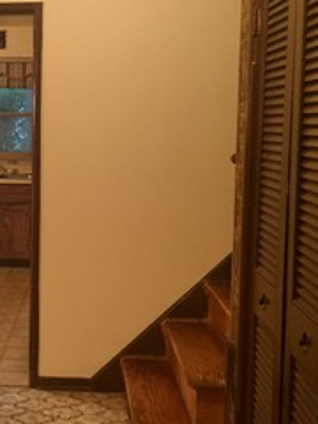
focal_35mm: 58
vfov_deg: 33.2
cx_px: 18
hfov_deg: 24.3
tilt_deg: -5.0
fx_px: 710
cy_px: 180
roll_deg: -1.1
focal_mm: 4.15
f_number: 2.2
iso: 320
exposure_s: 1/15
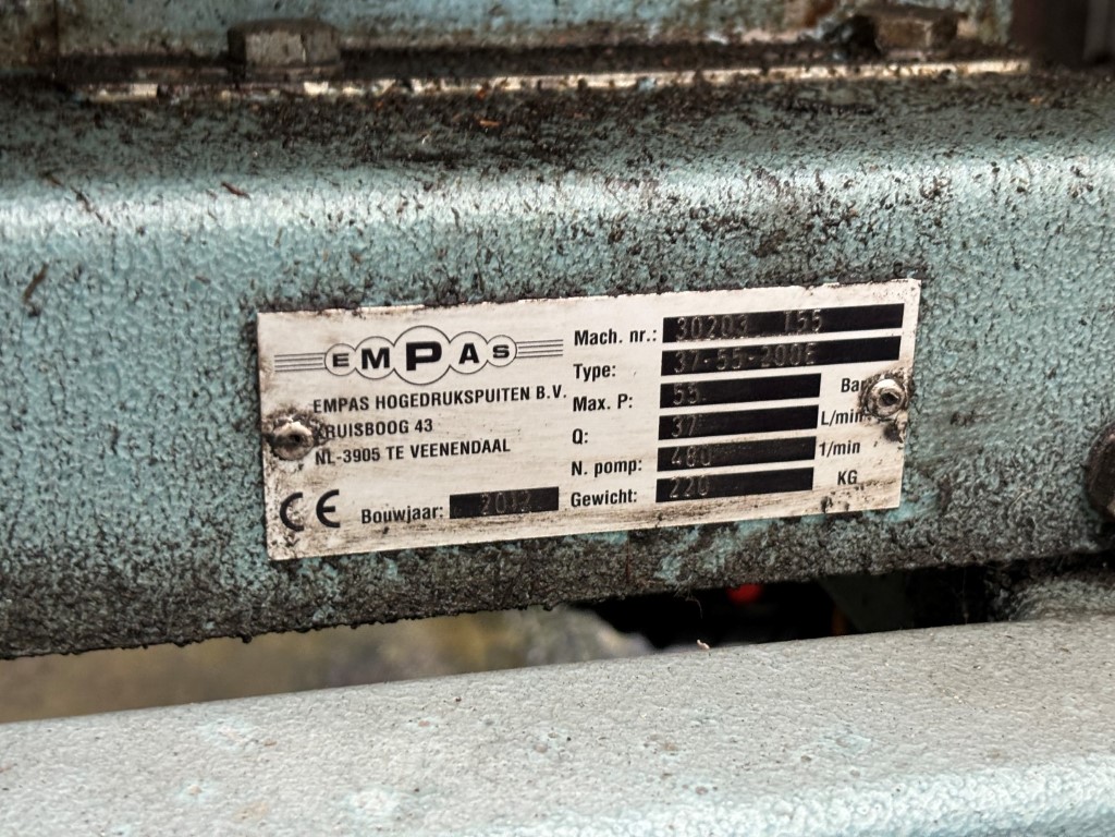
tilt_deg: -22.1
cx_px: 558
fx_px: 1675
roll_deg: -0.9
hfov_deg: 36.8
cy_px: 418
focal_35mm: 52
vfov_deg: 28.0
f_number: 1.6
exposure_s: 1/33
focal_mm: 5.96
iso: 160
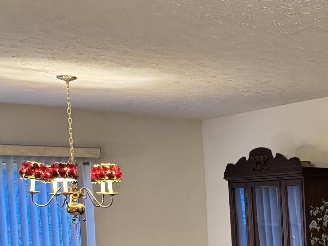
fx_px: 749
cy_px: 290
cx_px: 468
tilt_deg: -7.3
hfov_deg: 21.4
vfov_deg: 17.8
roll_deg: +0.6
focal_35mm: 79
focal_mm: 6.76
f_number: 1.78
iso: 500
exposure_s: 1/60
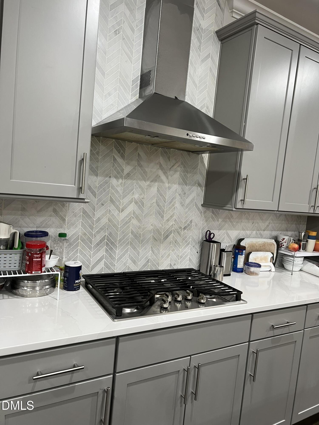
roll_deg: -4.6
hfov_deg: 53.1
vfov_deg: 67.3
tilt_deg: -5.8
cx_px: 160
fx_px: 319
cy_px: 212
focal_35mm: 26
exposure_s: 1/60
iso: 100
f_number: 1.5
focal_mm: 5.7
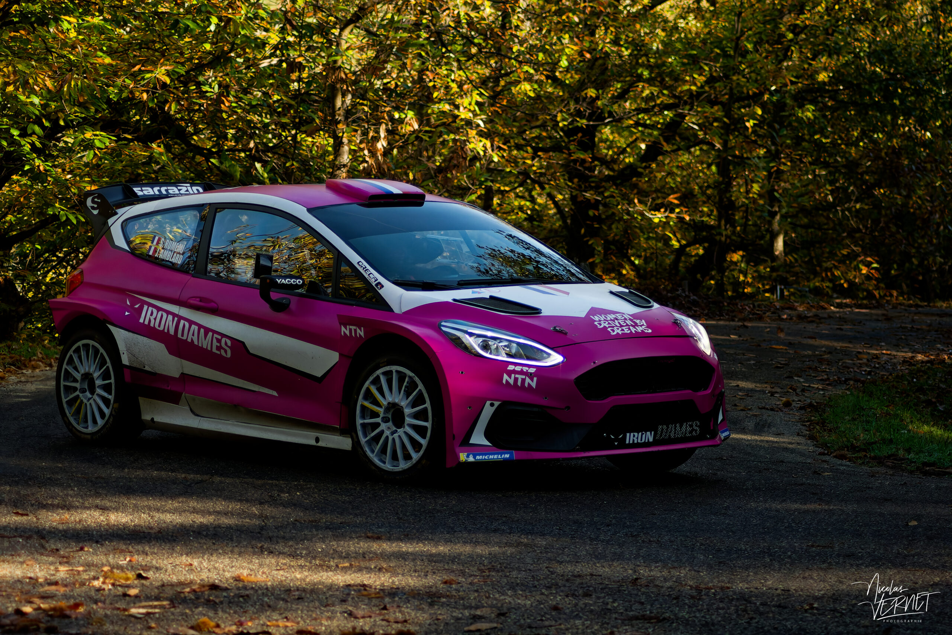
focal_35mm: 105
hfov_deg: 19.5
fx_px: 2777
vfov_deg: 13.0
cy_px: 318
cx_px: 476
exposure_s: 1/6400
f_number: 4
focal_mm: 70
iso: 3600
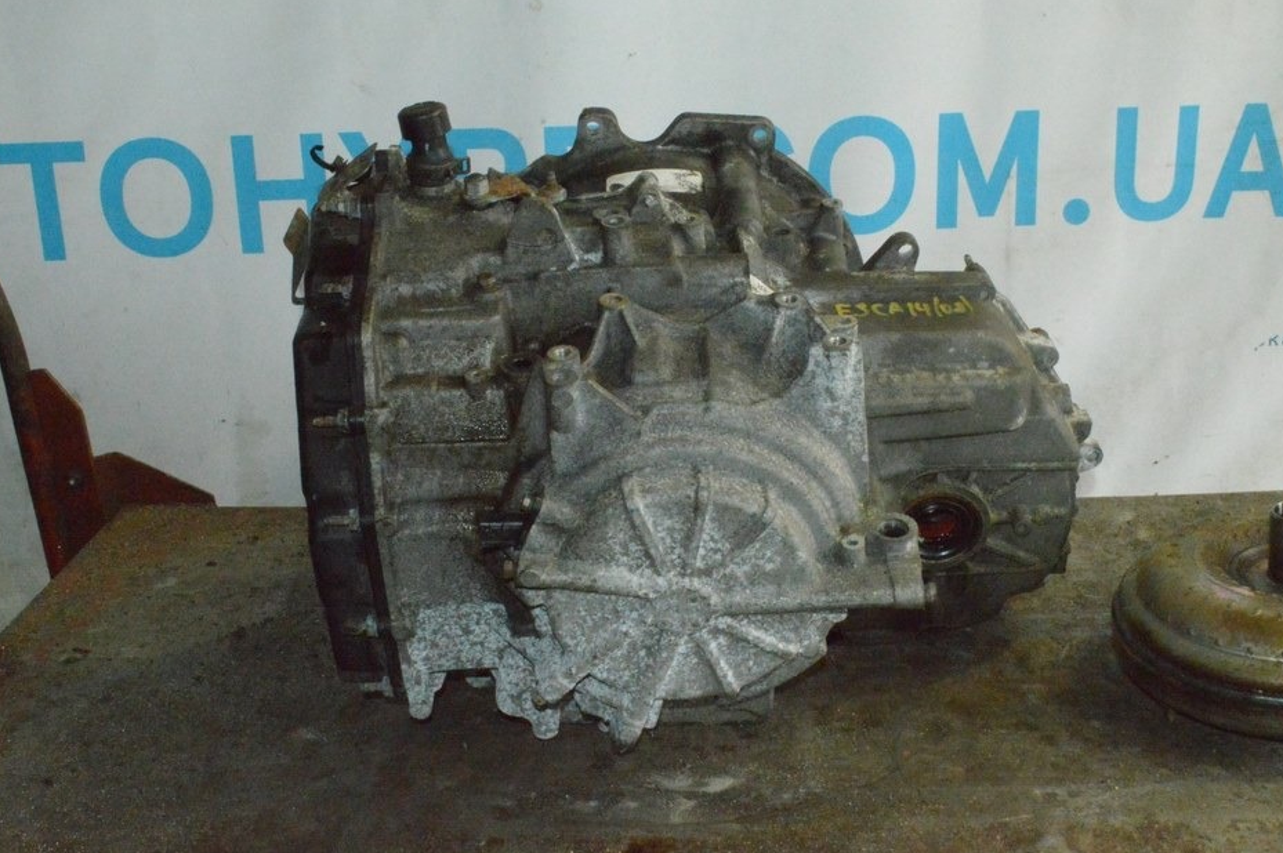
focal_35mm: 43
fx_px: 1531
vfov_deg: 31.1
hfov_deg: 45.4
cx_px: 696
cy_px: 395
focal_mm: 26
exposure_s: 1/40
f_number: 25
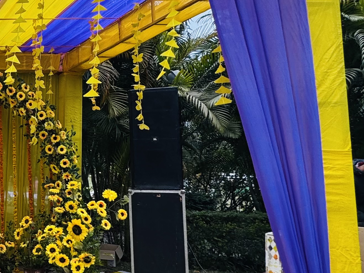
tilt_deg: +0.5
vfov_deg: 33.6
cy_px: 135
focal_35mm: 43
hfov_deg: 34.1
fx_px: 452
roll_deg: +0.6
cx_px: -85
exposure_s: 1/163
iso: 40
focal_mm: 2.22
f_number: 2.2
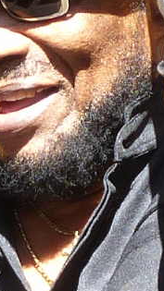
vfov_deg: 6.3
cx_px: 71
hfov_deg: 3.5
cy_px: 153
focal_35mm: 343
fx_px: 2654
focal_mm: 17.8
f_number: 4
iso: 100
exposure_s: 1/125
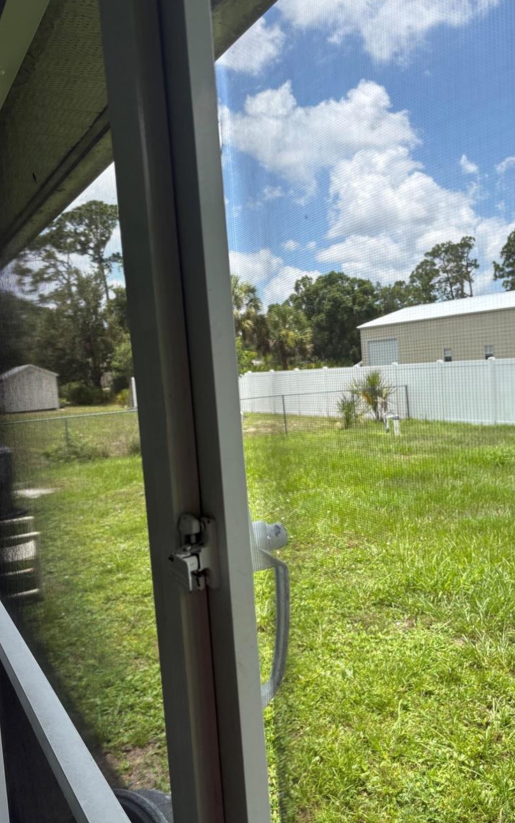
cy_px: 416
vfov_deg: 66.5
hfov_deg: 44.5
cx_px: 273
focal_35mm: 28
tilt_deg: -4.5
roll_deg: +3.3
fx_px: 629
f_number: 1.6
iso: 50
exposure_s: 1/1901
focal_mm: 5.96
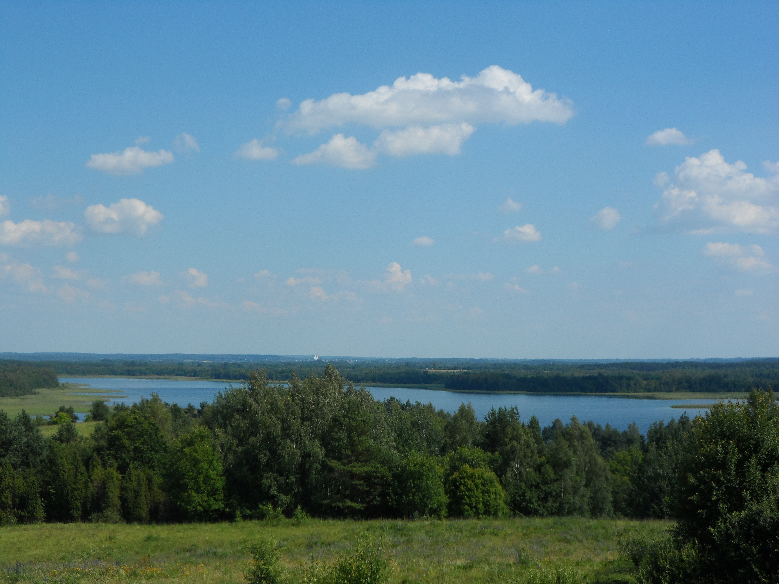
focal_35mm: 54
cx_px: 390
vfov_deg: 27.0
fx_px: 1215
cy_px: 292
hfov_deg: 35.5
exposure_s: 1/1000
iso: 80
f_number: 4.1
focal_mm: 9.8
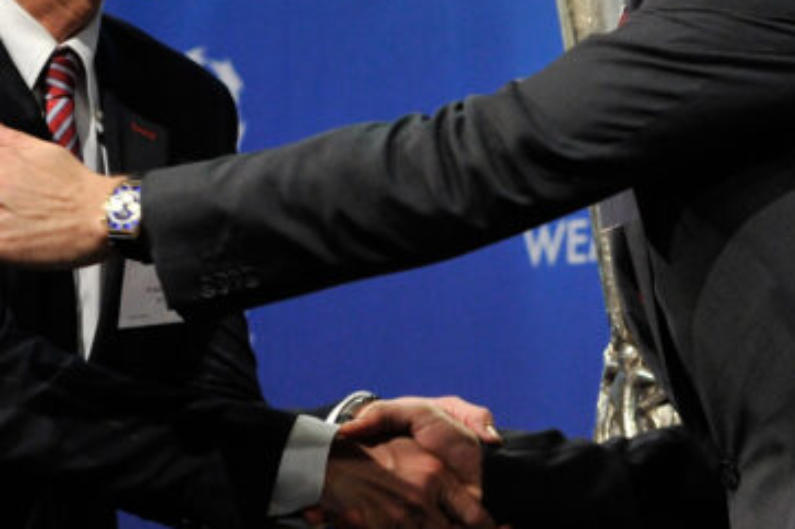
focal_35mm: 198
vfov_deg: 6.9
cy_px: 337
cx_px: 369
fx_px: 4370
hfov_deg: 10.4
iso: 2000
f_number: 4
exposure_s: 1/200
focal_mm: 70
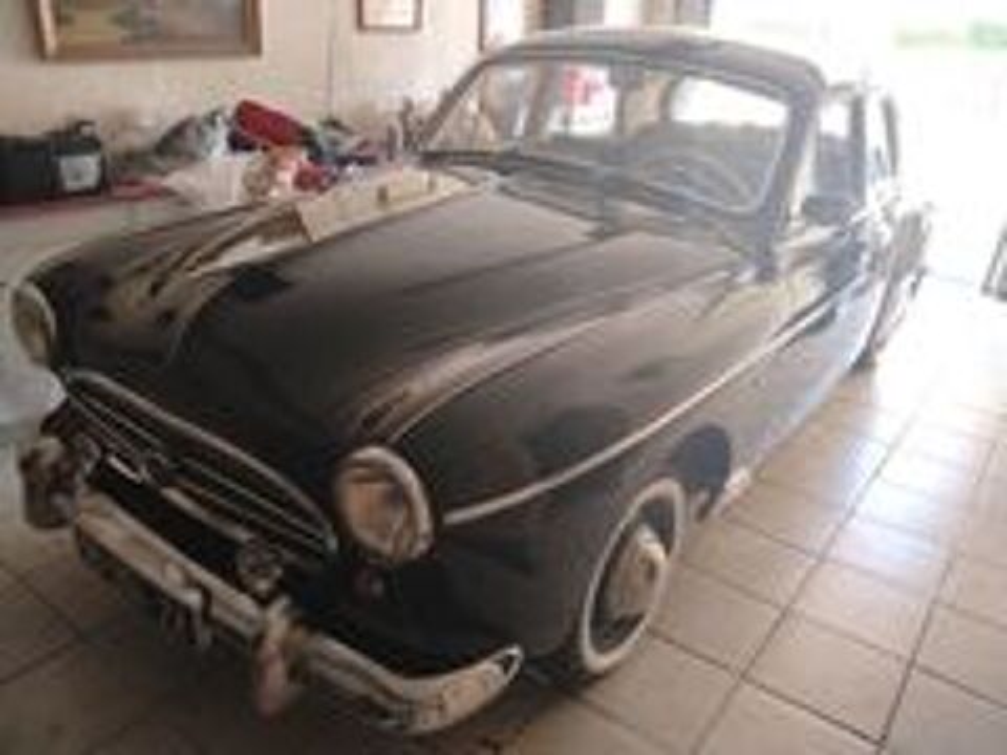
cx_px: 504
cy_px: 378
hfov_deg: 65.3
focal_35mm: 27
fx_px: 785
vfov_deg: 51.4
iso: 663
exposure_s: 1/33.3
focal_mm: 4.05
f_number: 1.8
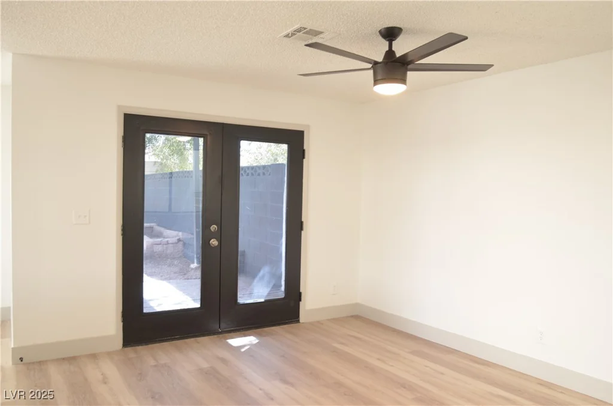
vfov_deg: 47.7
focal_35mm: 27
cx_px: 306
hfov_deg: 67.5
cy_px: 203
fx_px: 459
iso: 250
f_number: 3.5
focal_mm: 18
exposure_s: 1/30
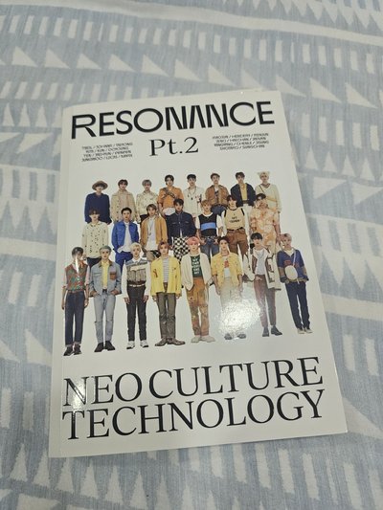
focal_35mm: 23
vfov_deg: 73.9
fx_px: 339
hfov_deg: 58.9
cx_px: 192
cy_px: 255
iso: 200
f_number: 1.7
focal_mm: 6.3
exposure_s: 1/120
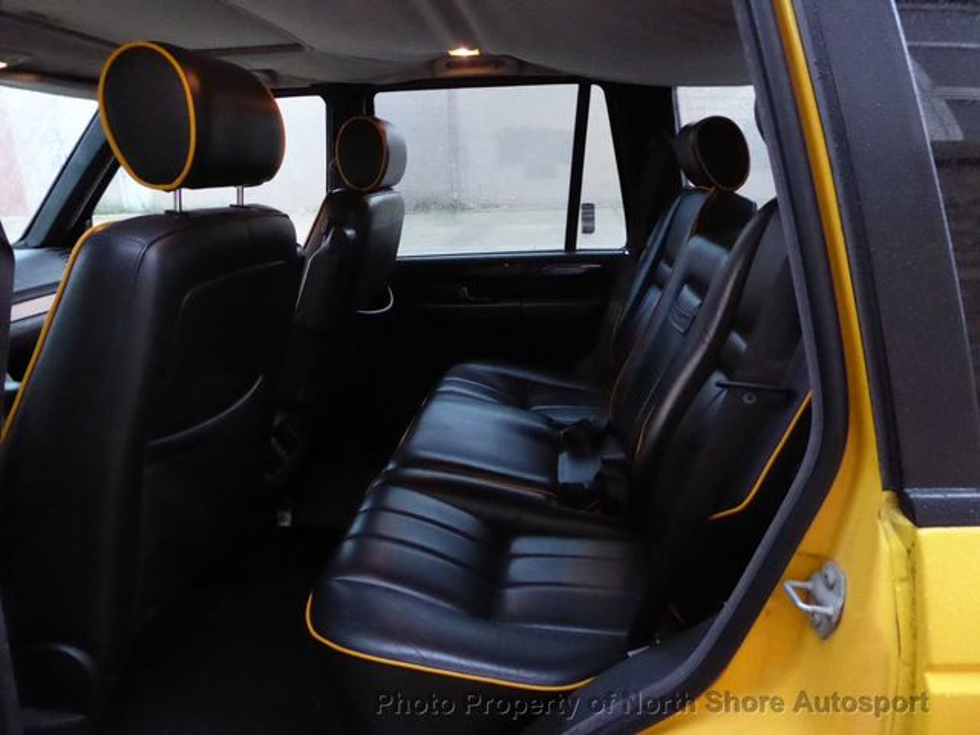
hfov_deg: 69.4
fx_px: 708
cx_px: 490
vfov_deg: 54.9
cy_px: 368
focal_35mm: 25
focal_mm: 4.3
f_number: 3.3
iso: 1600
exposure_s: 1/25
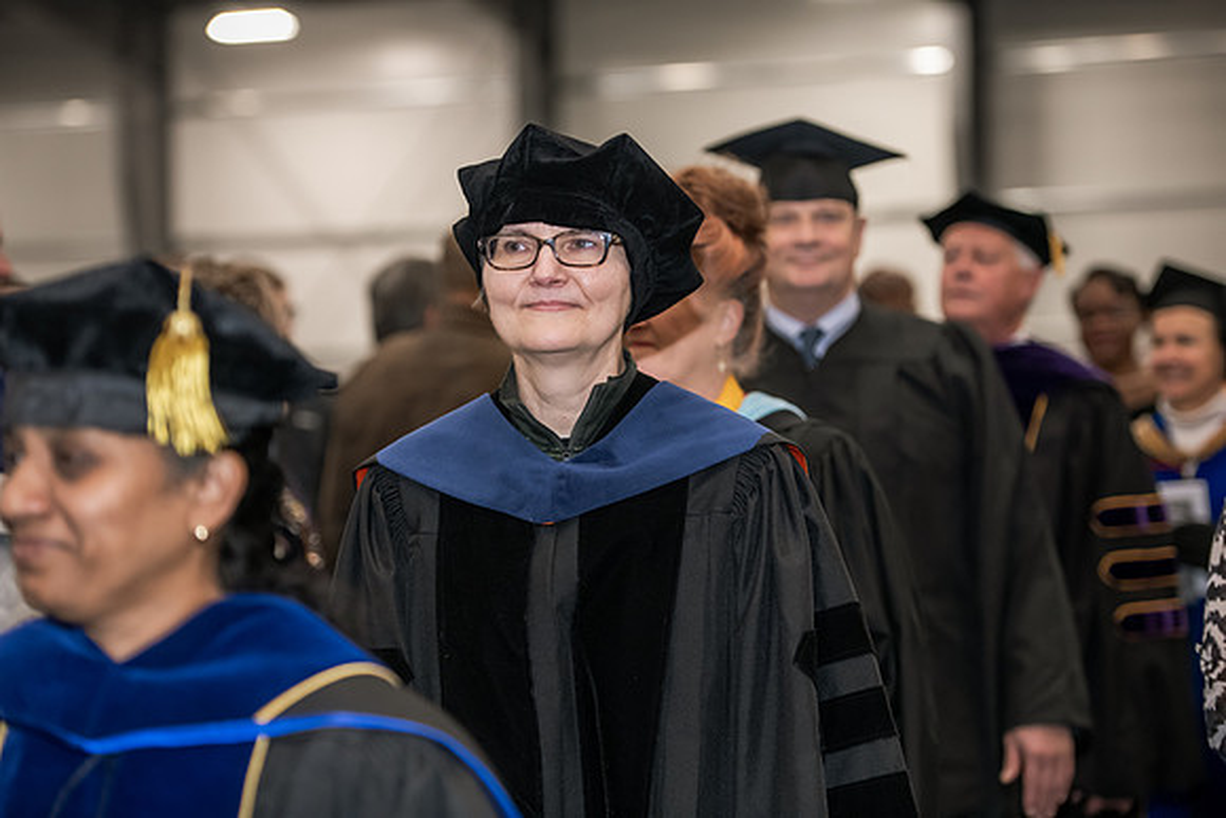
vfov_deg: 13.7
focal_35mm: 100
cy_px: 409
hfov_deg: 20.4
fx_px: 3406
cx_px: 613
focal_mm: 100
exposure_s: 1/200
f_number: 3.2
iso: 2000
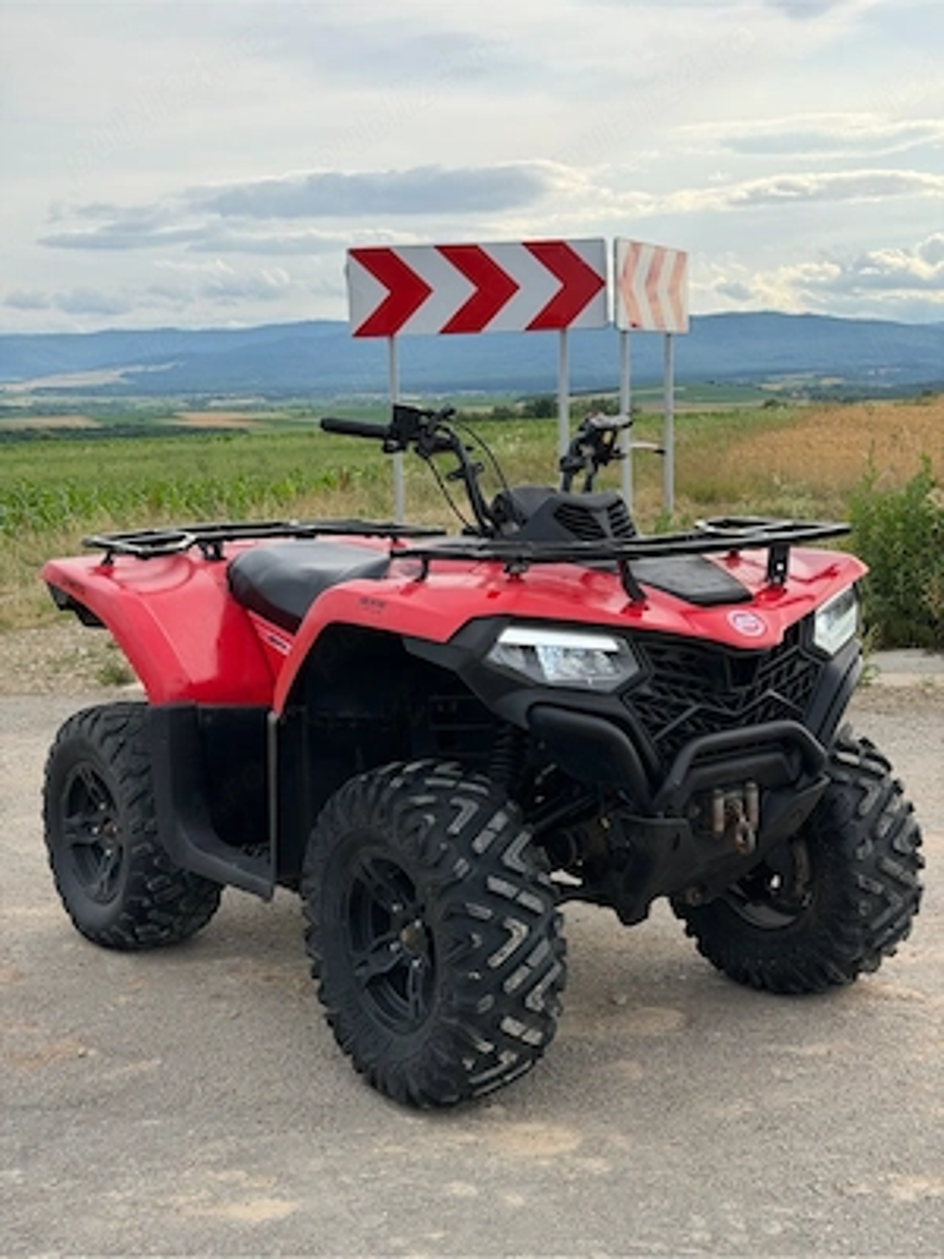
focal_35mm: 48
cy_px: 630
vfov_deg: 39.7
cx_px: 472
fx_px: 1745
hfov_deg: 30.3
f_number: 1.78
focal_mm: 6.76
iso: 80
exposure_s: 1/2577
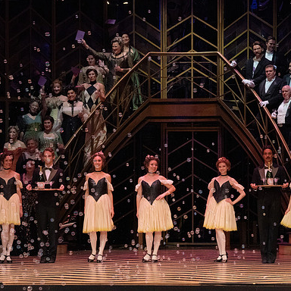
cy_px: 145
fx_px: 1636
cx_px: 146
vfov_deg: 10.2
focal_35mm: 172
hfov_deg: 10.2
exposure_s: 1/400
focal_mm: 134
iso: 12800
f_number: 16
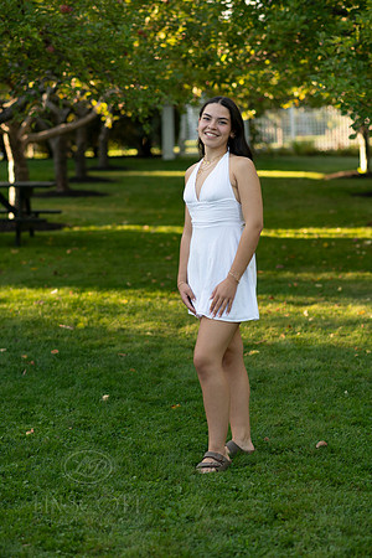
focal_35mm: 85
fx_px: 1317
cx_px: 186
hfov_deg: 16.1
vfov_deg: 23.9
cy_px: 279
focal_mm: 85
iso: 100
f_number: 2.8
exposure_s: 1/250
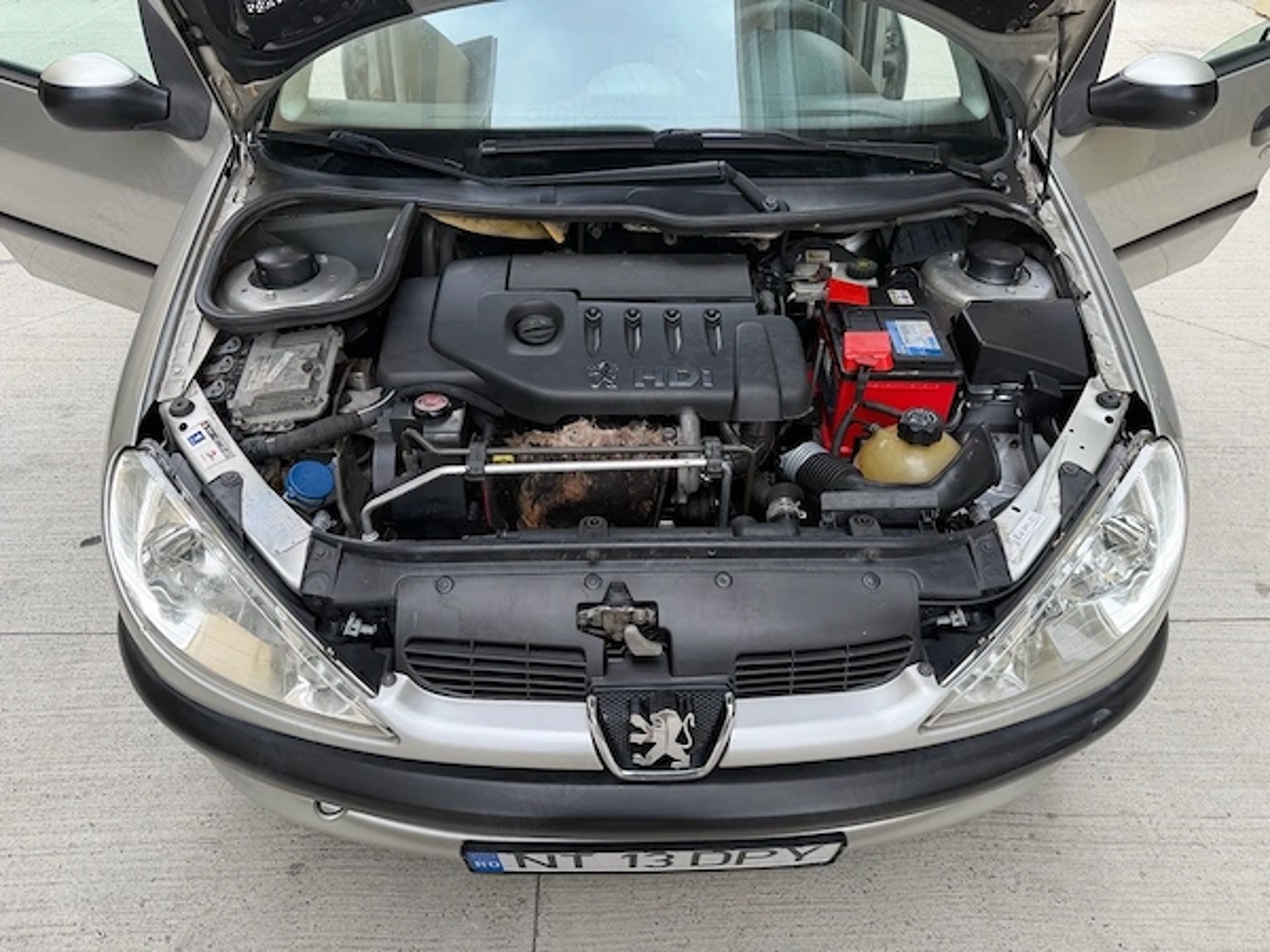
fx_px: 881
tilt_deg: -39.0
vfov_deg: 56.8
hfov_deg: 71.6
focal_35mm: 24
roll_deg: +0.2
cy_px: 476
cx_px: 635
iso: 100
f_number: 1.78
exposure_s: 1/702
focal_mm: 6.76
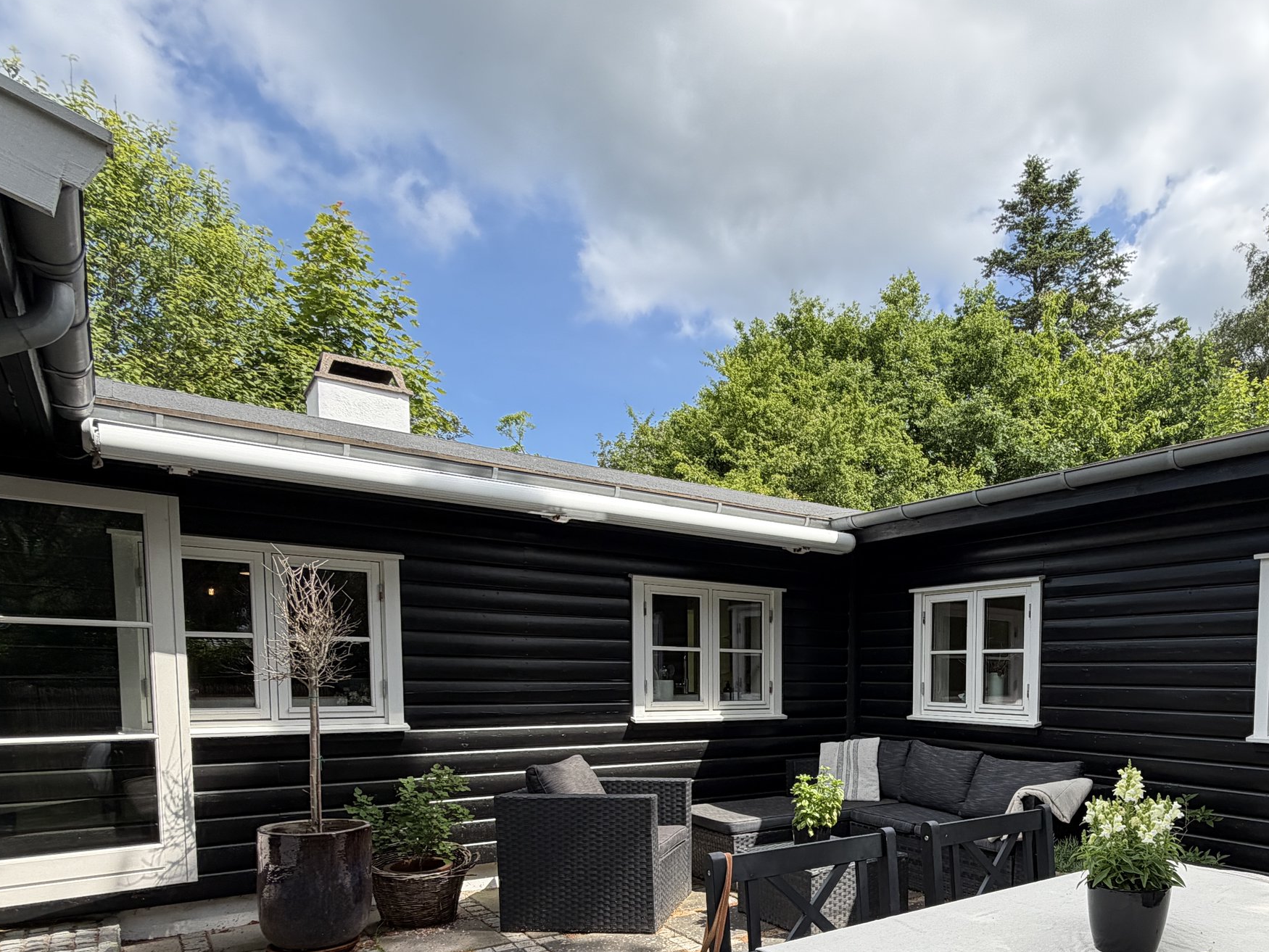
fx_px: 880
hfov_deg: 68.7
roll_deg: -0.2
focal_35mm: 24
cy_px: 738
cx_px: 885
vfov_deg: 53.7
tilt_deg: -3.7
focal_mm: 2.22
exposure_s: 1/564
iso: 40
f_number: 2.2
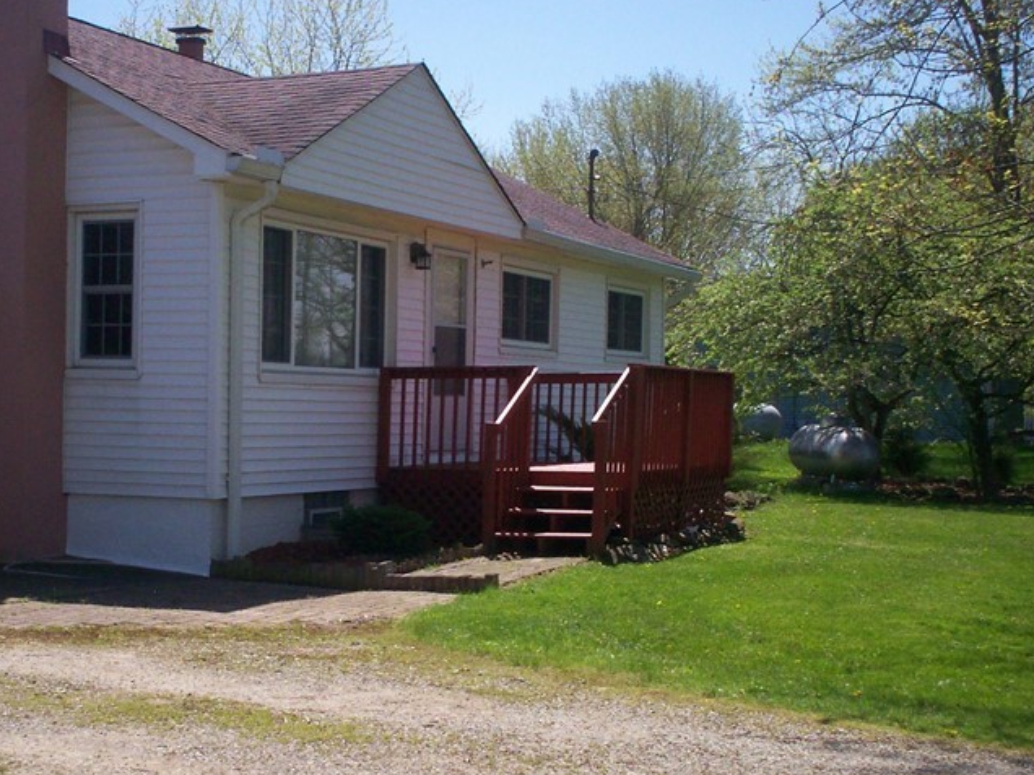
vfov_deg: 25.2
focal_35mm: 58
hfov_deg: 33.0
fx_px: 1732
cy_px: 431
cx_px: 354
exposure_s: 1/616
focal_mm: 6
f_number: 4.5
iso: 100
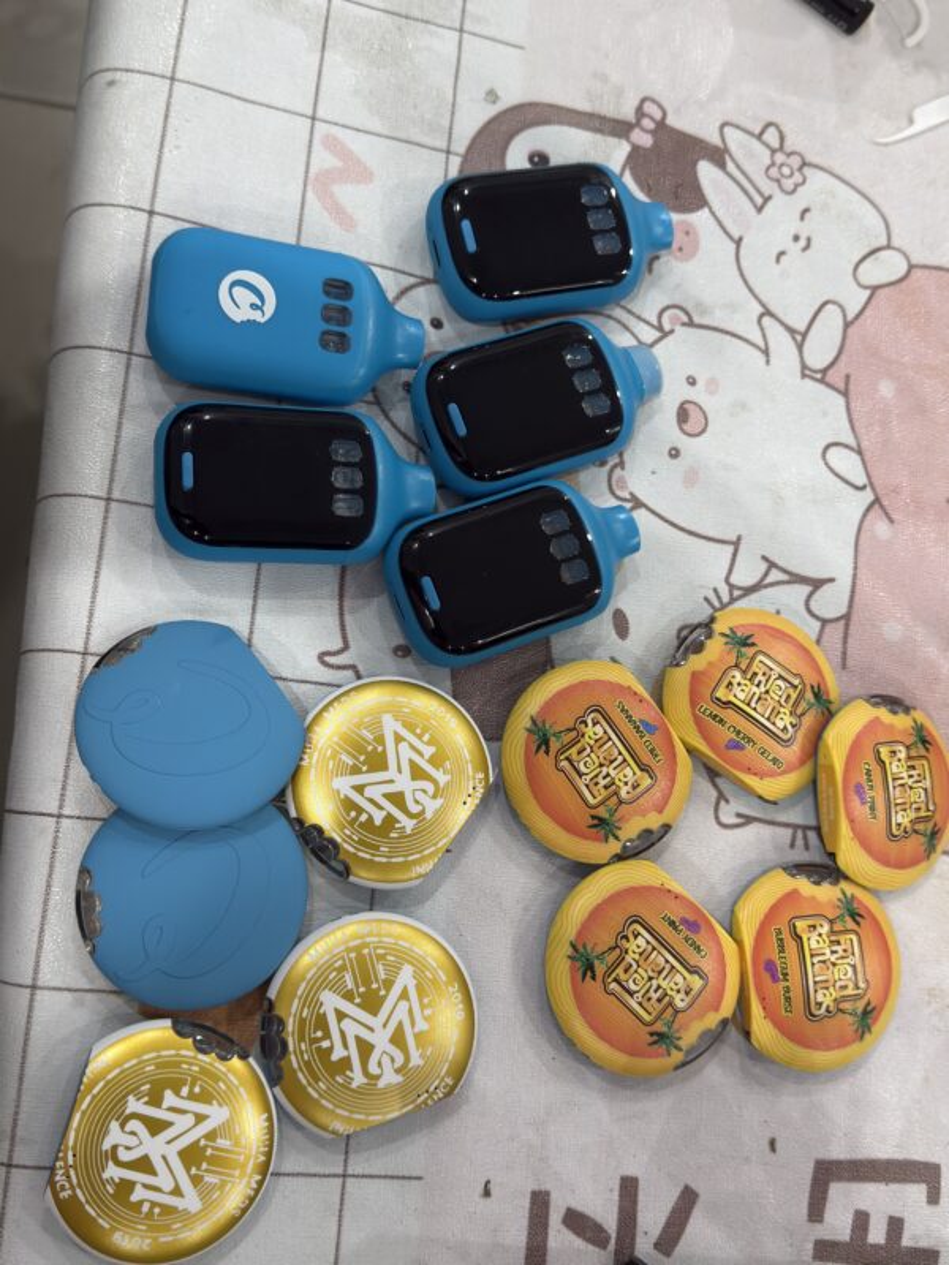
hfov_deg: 40.7
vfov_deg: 52.6
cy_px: 632
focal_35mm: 35
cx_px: 474
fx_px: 1279
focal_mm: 6.76
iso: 250
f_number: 1.78
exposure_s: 1/50
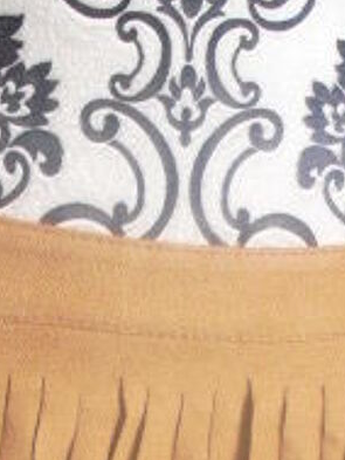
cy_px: 628
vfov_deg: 15.3
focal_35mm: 122
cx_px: 188
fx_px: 1620
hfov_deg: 12.2
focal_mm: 6.3
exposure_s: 1/80
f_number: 3.1
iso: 400
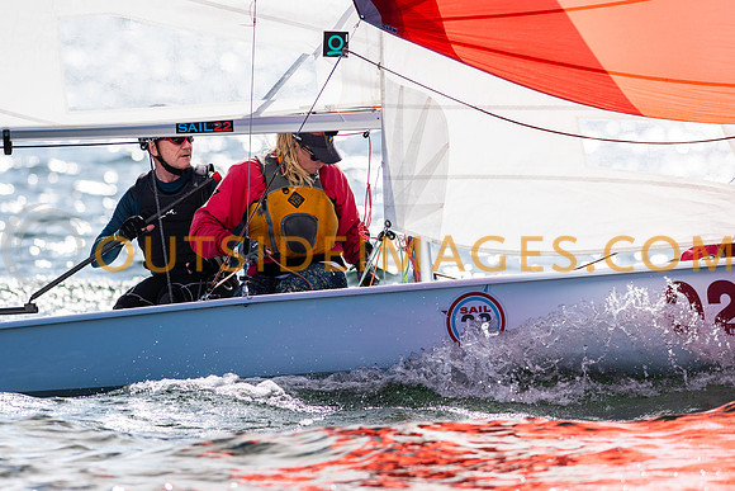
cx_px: 368
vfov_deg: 3.1
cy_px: 246
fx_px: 9189
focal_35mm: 450
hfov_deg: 4.6
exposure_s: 1/3200
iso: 200
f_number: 5
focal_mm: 300
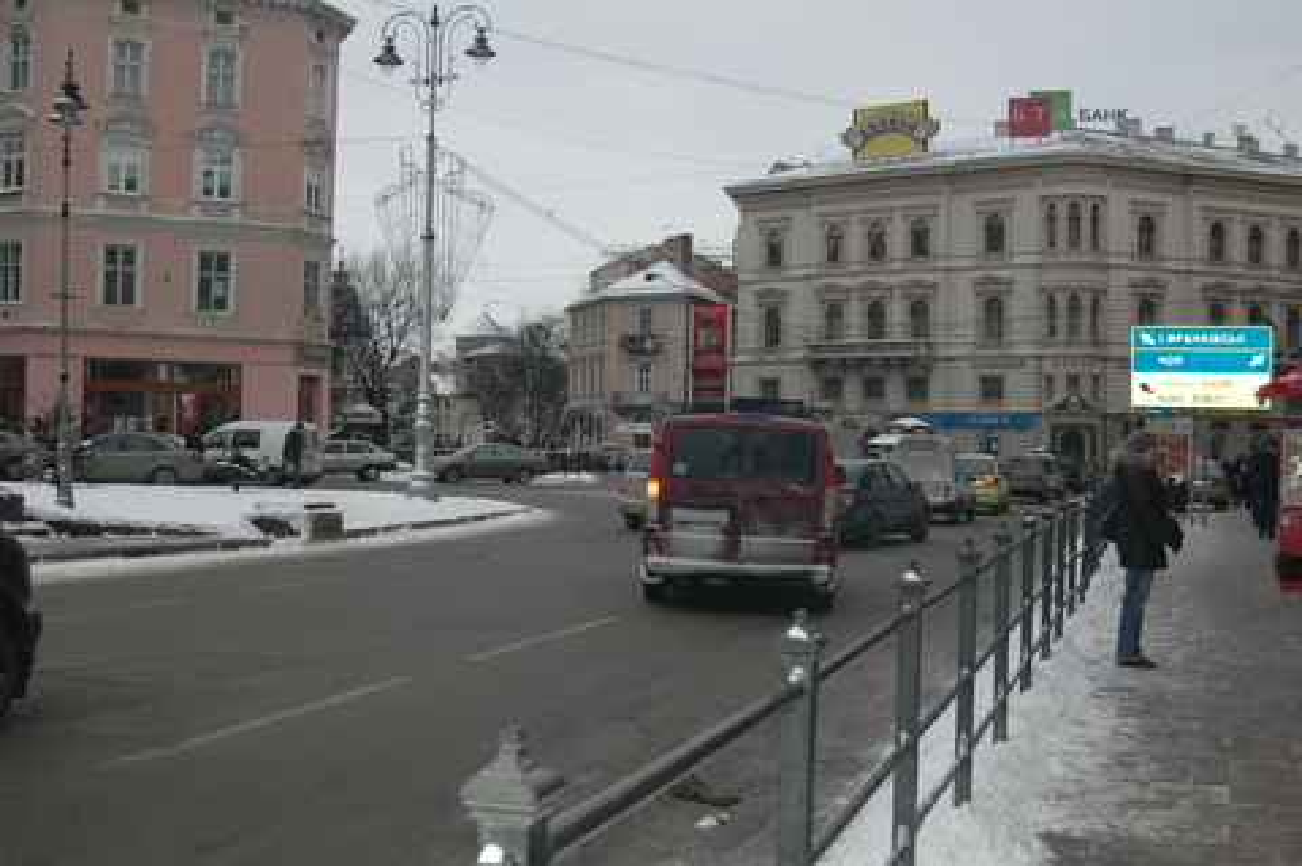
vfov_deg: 31.8
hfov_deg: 46.4
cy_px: 433
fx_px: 1517
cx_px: 651
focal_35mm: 42
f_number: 4.5
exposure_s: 1/500
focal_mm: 28
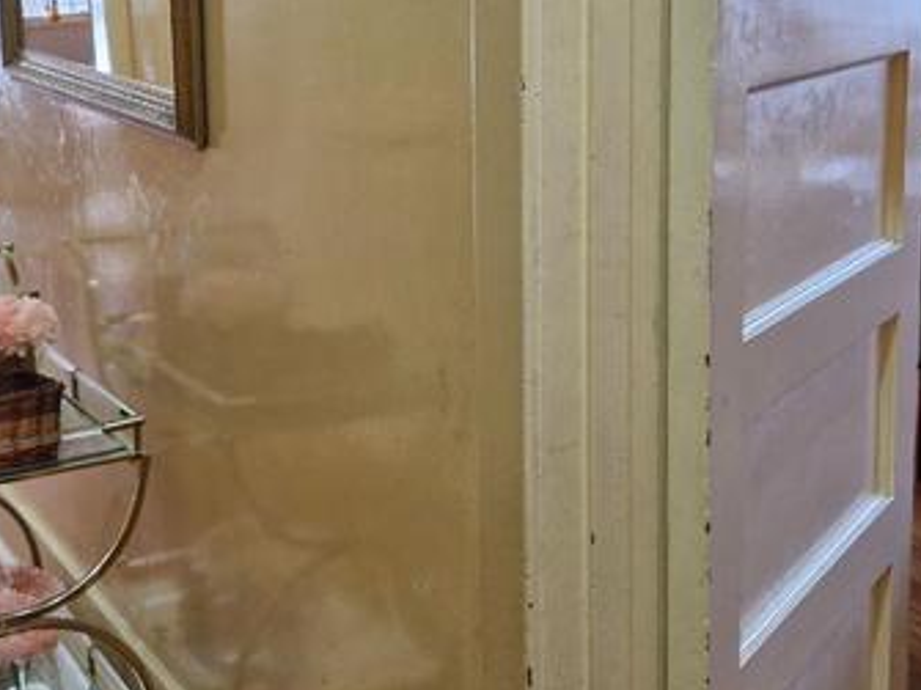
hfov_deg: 34.8
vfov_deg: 26.3
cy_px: 203
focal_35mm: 55
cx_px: 366
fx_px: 1463
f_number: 1.8
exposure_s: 1/50
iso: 640
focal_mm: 5.54
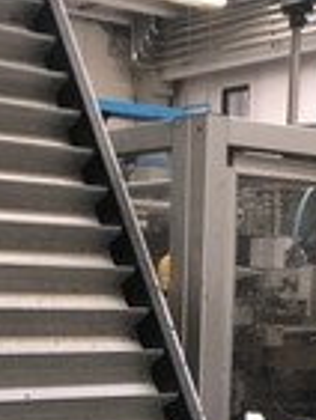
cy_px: 557
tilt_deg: -11.2
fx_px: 1155
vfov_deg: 19.0
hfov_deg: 15.6
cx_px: 128
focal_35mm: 95
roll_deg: -0.7
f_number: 1.8
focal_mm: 3.99
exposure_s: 1/33
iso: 25
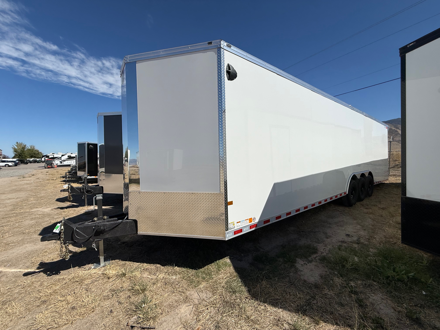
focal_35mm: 14
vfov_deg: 85.7
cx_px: 220
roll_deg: -0.1
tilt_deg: -2.3
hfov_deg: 102.1
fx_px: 178
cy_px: 165
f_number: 2.2
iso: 50
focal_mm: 2.22
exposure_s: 1/6173
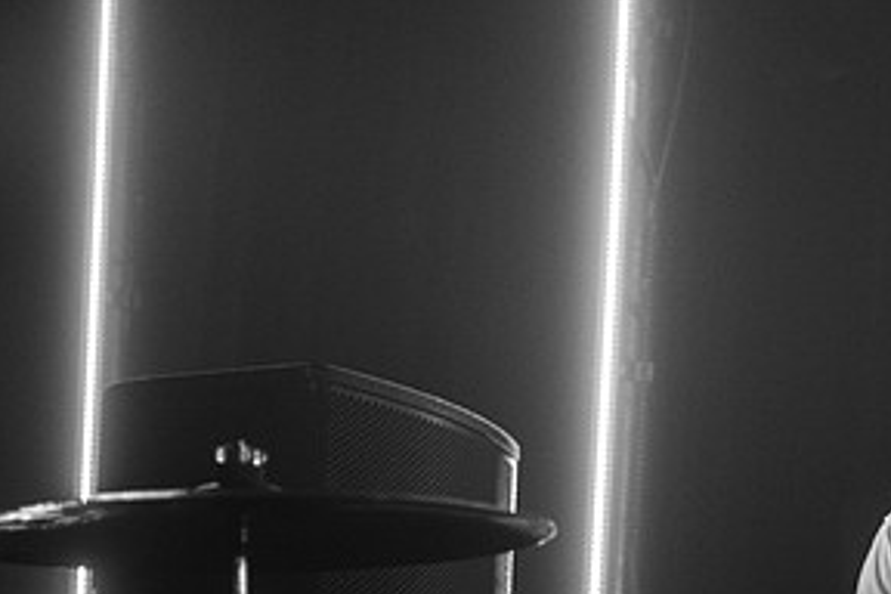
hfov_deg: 12.7
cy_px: 435
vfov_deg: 8.5
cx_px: 609
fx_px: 3984
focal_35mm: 161
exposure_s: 1/100
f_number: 3.2
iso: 3200
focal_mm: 80
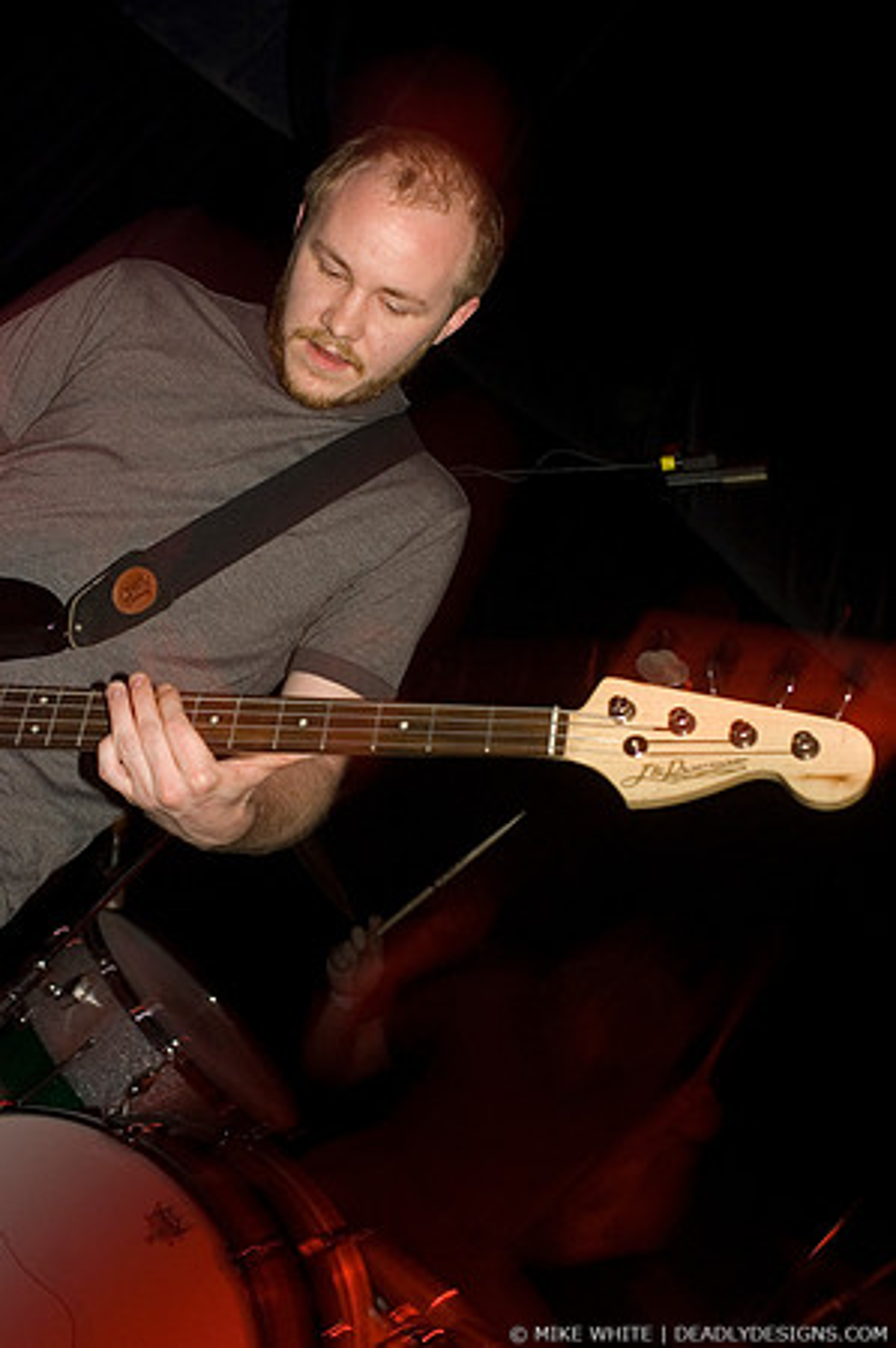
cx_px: 448
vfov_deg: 37.9
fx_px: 1964
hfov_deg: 25.7
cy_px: 674
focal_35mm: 52
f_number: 4
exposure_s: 1/6
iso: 800
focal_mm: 35
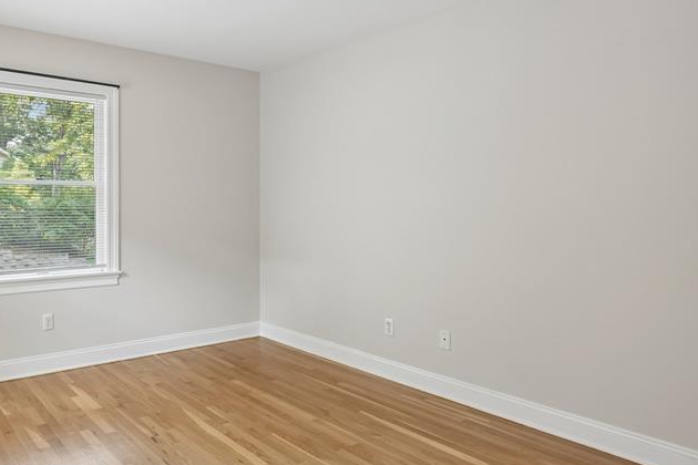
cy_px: 210
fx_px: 520
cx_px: 206
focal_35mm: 27
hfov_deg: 65.0
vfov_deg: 48.2
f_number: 8
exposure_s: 1/8
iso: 400
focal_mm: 16.5
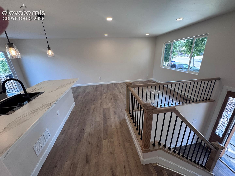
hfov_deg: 102.1
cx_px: 118
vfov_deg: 85.7
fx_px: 95
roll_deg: +2.7
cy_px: 88
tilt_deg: -19.6
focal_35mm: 14
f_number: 2.2
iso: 100
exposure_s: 1/120
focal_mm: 2.22
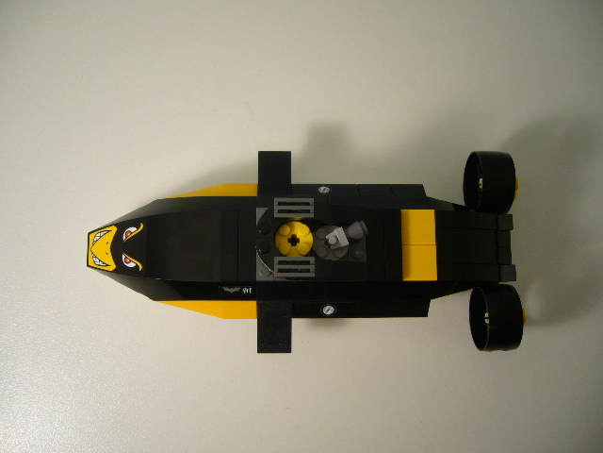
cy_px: 226
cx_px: 302
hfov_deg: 52.6
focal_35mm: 35
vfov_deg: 40.7
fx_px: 610
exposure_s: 1/30
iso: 100
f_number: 2.8
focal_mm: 5.8
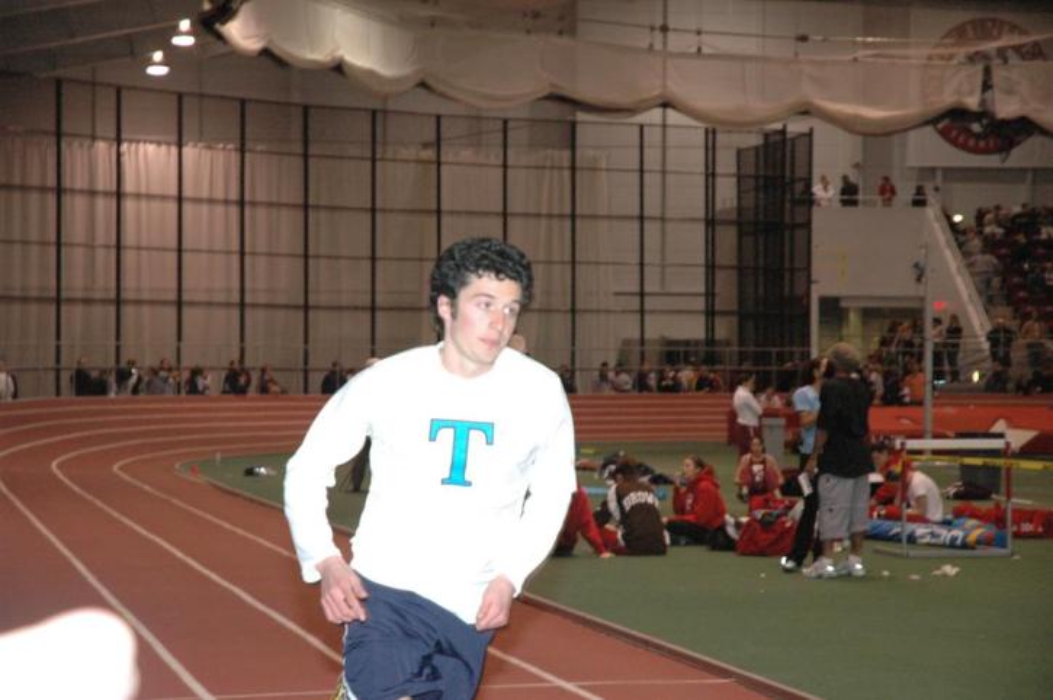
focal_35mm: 105
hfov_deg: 19.5
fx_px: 3068
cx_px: 526
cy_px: 350
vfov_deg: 13.0
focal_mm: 70
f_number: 4.5
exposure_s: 1/160
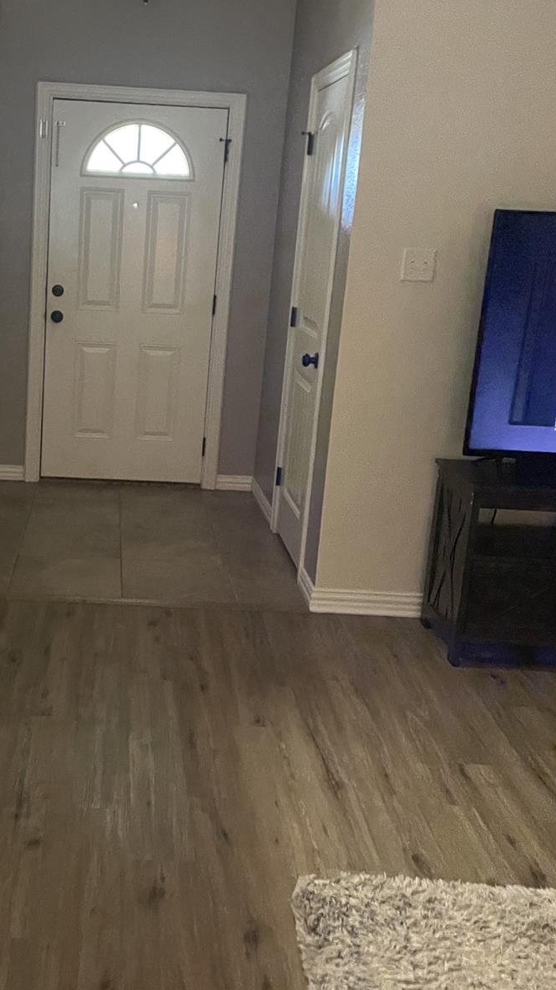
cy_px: 430
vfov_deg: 53.9
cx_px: 106
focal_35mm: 37
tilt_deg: -17.2
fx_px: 970
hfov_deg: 31.1
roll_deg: -1.3
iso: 500
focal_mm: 4.2
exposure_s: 1/30
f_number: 1.6
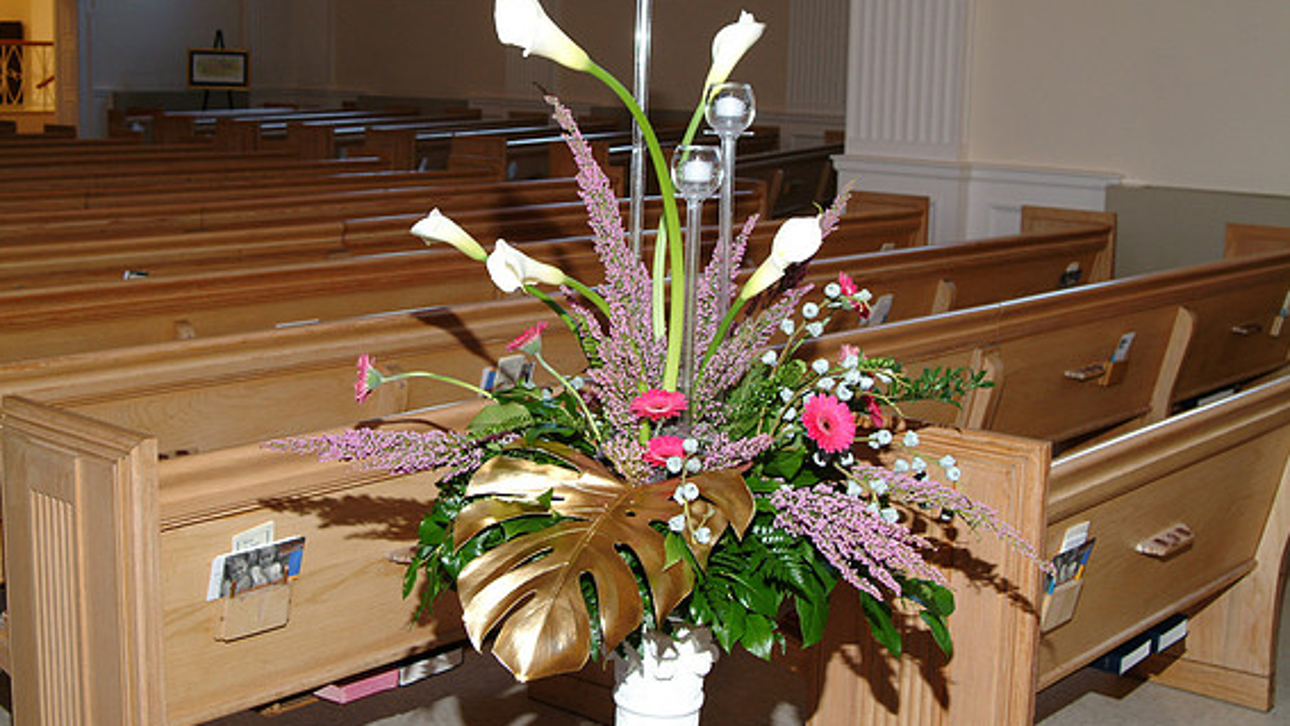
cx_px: 632
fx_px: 1539
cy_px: 304
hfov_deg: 45.5
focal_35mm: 45
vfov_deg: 26.5
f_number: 5.6
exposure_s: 1/60
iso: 400
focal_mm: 28
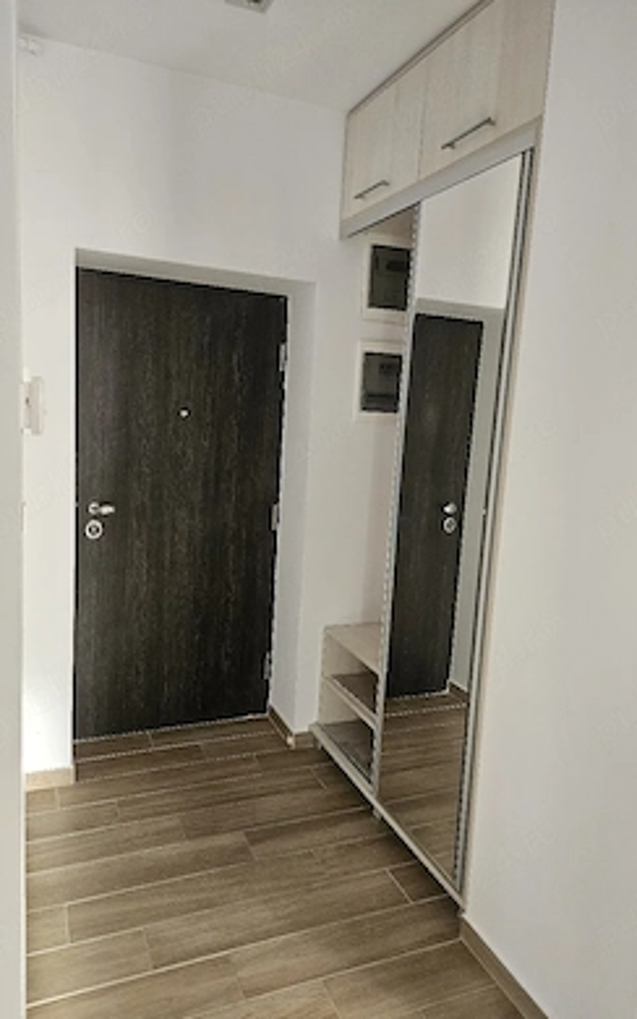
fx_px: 694
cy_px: 507
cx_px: 324
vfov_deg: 72.5
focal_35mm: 25
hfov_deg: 49.3
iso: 400
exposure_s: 1/204
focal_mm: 5.4
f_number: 1.8
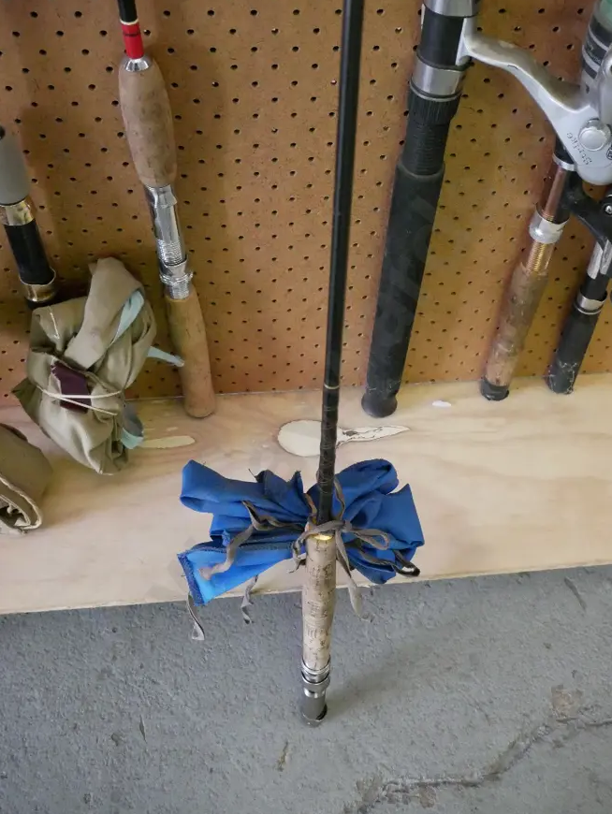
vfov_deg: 46.6
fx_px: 942
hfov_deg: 35.9
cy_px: 352
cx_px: 358
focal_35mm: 40
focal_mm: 17
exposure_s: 1/125
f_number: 5.6
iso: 6400
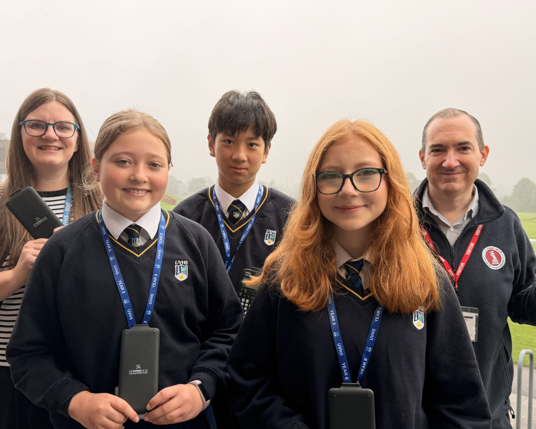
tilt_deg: -4.9
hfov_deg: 57.2
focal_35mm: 31
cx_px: 271
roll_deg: +0.8
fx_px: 492
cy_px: 212
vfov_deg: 47.1
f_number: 1.78
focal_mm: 6.76
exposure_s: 1/303
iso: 80
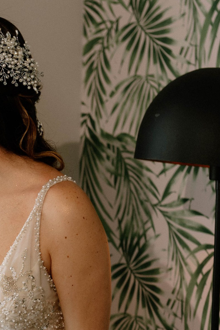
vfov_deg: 16.3
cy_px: 361
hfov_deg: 11.1
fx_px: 1119
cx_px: -31
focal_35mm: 122
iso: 400
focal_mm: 35
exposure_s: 1/200
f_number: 2.8
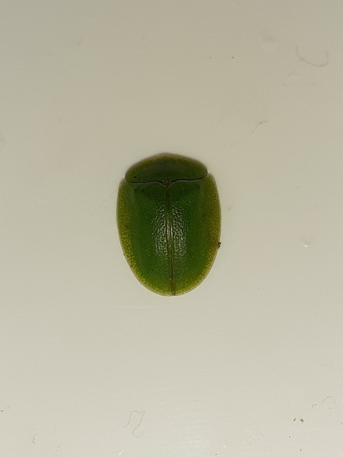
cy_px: 229
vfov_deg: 65.4
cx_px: 172
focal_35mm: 27
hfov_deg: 51.3
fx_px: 357
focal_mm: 3.6
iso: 40
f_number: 1.9
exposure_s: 1/112
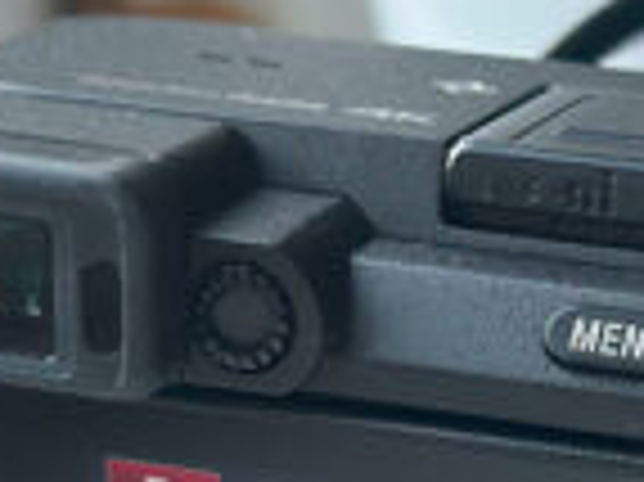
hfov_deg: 10.4
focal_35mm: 188
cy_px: 613
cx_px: 653
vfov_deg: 7.8
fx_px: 3495
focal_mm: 6.86
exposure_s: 1/172
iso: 100
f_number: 1.78
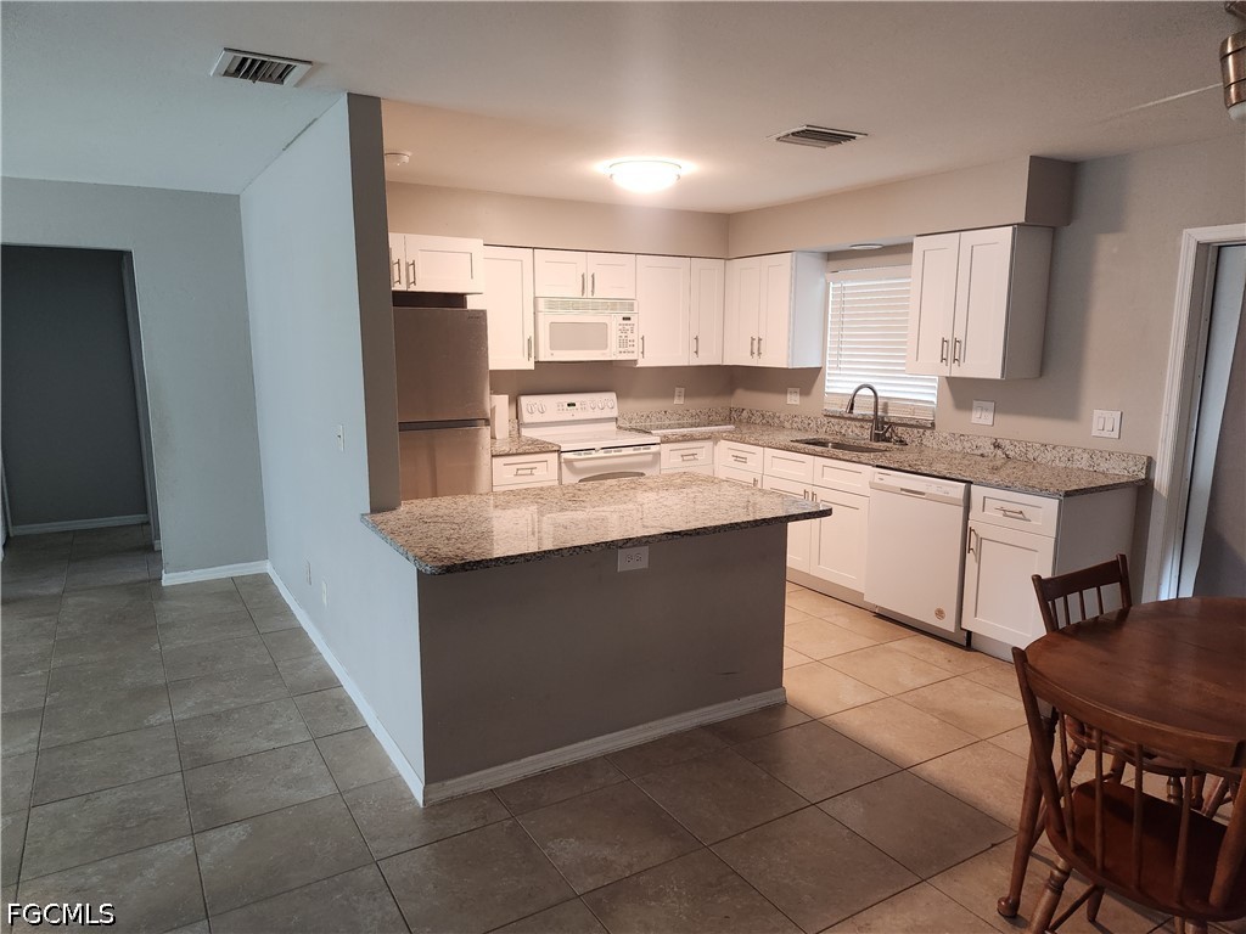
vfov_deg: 58.9
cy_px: 467
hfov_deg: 73.9
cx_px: 623
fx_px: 828
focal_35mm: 23
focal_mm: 5.4
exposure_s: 1/120
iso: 400
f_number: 1.8
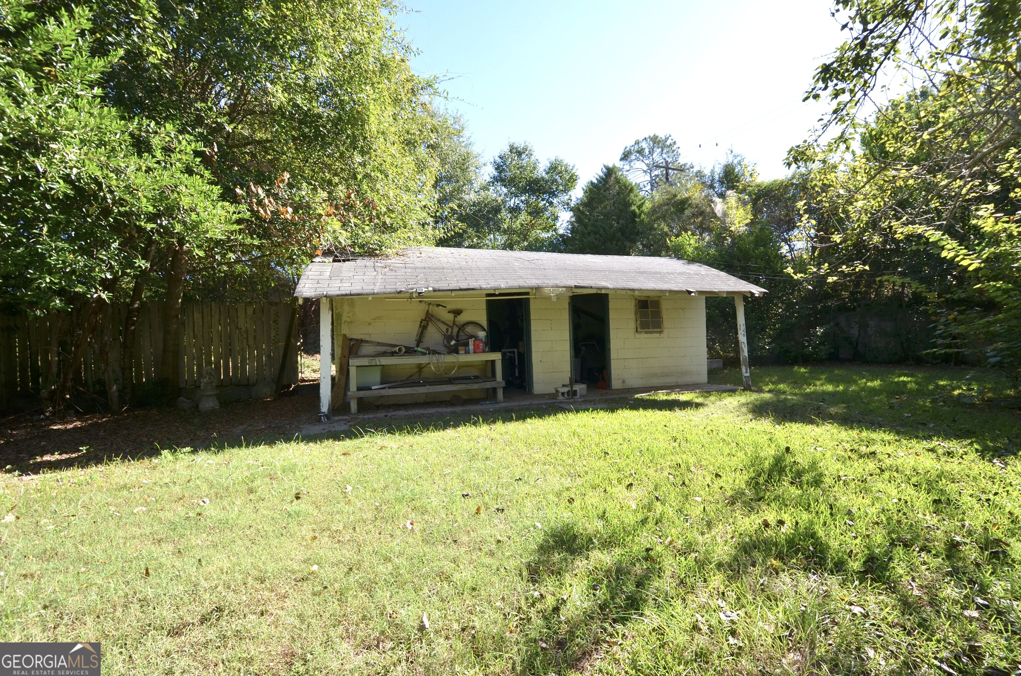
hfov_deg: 100.5
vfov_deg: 77.1
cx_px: 510
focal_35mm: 15
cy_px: 338
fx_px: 425
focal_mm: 10
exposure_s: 1/125
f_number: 8
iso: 200
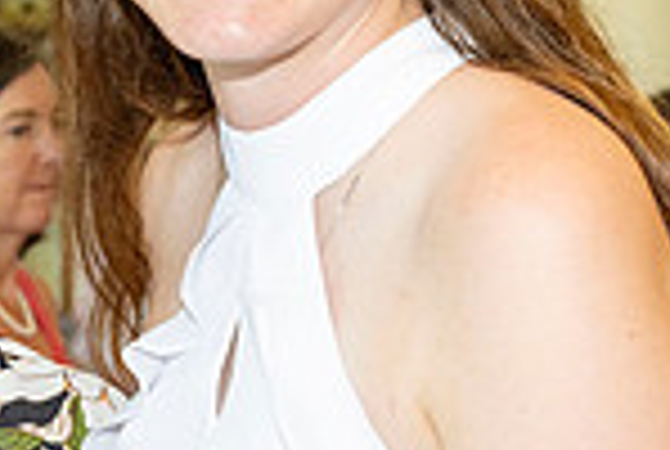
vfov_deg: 7.9
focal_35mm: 175
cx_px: 121
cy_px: 205
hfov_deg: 11.7
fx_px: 3263
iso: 800
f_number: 5.6
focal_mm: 45
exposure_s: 1/125
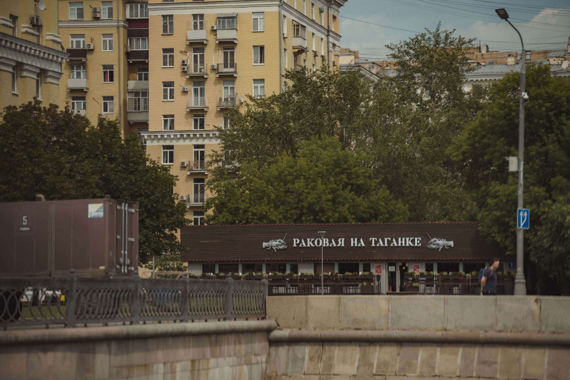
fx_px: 1780
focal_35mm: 112
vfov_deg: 12.2
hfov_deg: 18.2
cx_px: 292
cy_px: 193
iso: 100
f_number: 2.7
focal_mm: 109
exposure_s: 1/2000
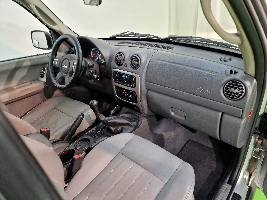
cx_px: 134
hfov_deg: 73.9
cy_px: 100
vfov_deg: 58.9
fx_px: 177
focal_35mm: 23
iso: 320
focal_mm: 6.4
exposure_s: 1/50
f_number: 1.8
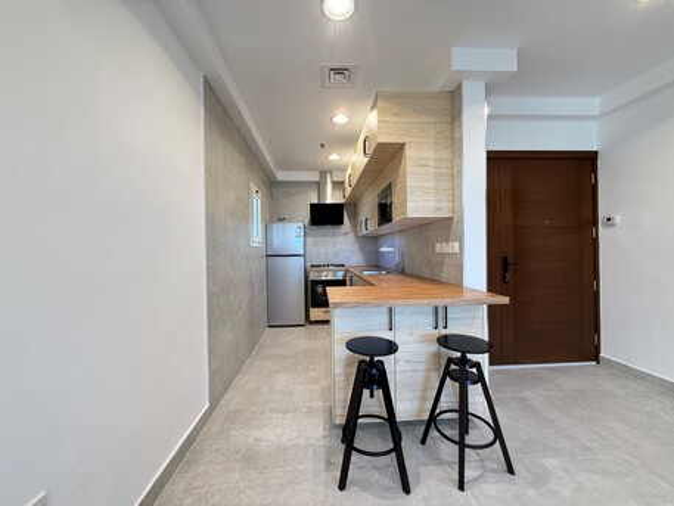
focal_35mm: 14
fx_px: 273
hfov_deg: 102.0
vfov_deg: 85.7
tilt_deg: +0.4
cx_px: 337
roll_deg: +1.0
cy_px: 253
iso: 125
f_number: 2.2
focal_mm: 2.22
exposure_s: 1/100
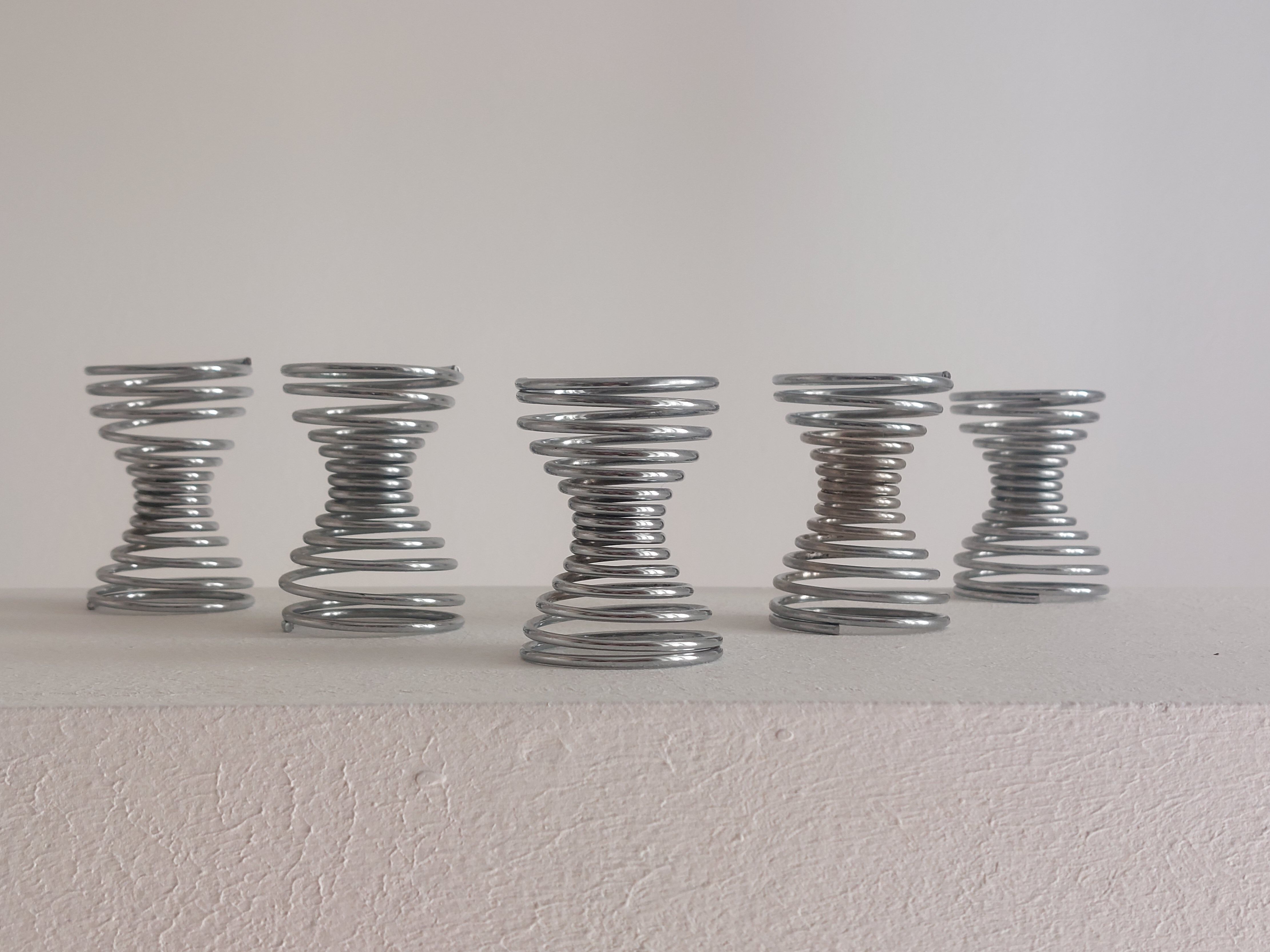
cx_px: 629
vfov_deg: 54.9
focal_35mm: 25
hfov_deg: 69.4
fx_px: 917
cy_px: 476
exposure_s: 1/50
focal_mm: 5.23
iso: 40
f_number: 1.8
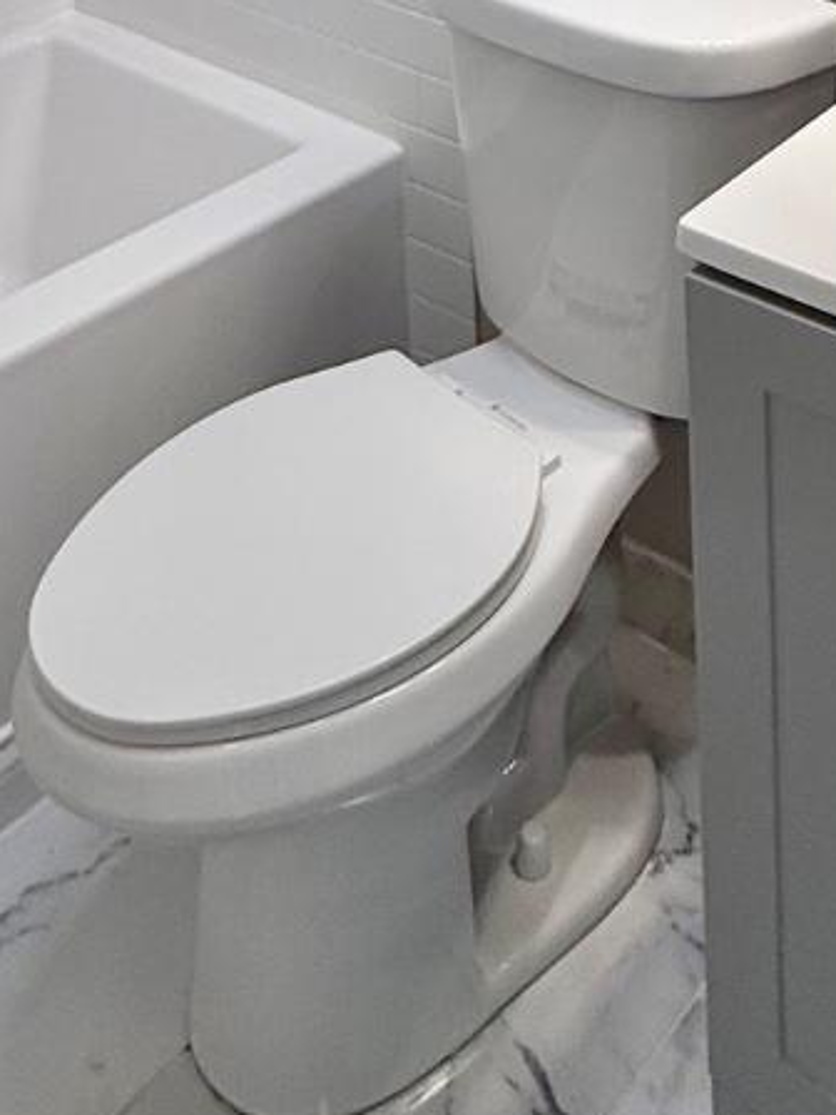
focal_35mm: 48
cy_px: -361
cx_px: 393
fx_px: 1546
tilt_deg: -8.6
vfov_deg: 30.5
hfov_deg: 30.3
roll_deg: +2.7
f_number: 2.2
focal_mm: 2.22
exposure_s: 1/120
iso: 80
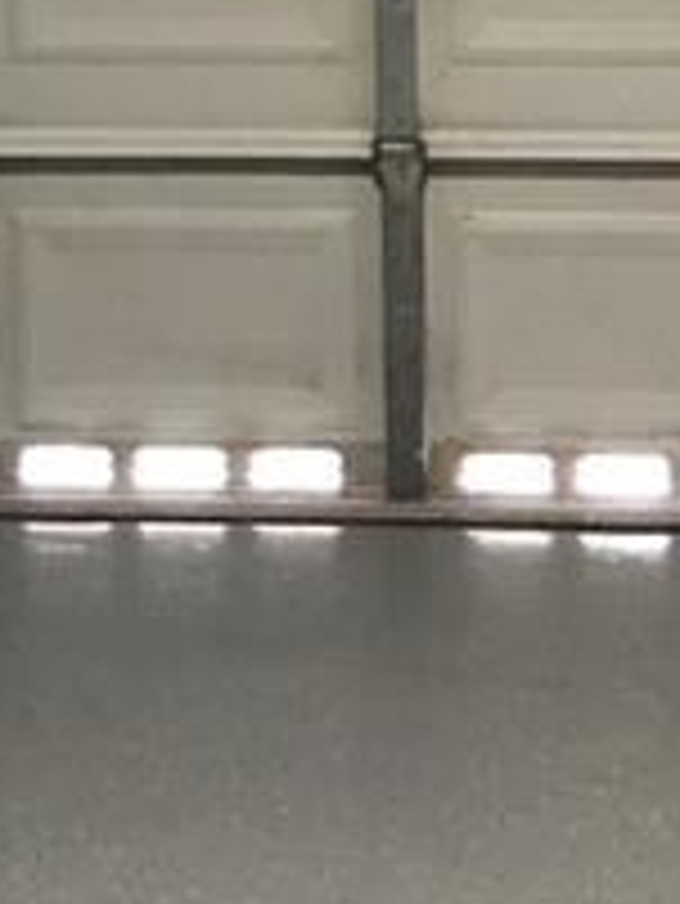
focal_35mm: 167
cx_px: 297
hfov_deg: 8.9
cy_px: -463
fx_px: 4369
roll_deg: +0.2
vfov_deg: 11.3
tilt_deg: -0.1
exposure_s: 1/12
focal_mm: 3.99
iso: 100
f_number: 1.8
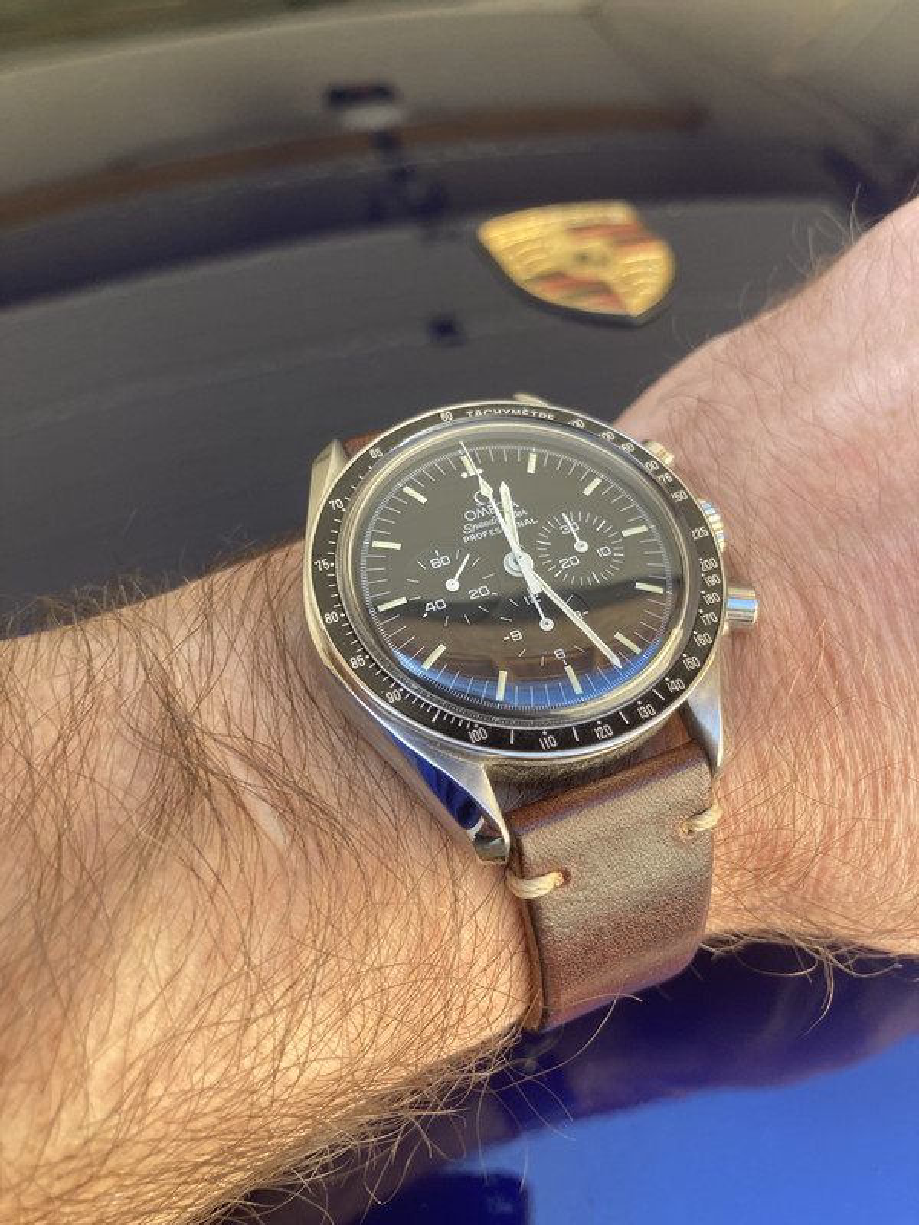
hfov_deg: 49.7
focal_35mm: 28
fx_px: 991
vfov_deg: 63.4
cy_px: 612
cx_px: 460
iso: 40
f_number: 1.8
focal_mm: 3.99
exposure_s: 1/121
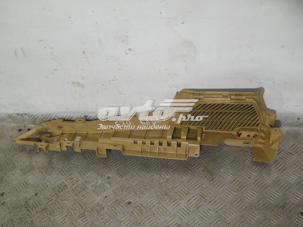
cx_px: 152
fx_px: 359
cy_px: 114
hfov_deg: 45.8
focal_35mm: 41
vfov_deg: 35.1
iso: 125
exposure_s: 1/30
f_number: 3.1
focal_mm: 6.72
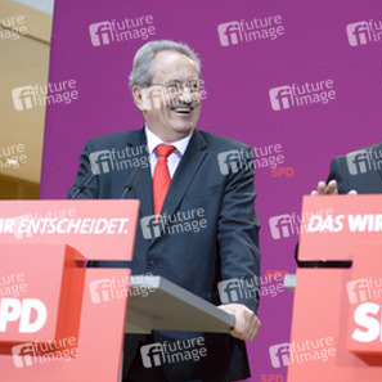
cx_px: 268
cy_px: 192
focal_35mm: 103
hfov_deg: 16.8
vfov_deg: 16.9
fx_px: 1286
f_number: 5
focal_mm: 80
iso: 1600
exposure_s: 1/200
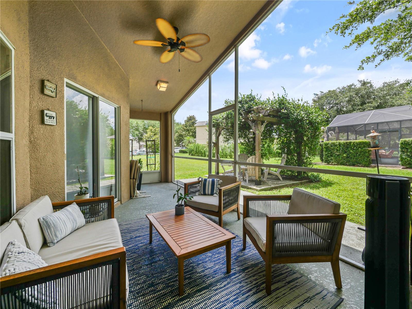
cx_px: 206
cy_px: 154
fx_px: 167
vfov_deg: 85.7
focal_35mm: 14
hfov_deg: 102.1
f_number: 5
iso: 200
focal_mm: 7
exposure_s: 1/200
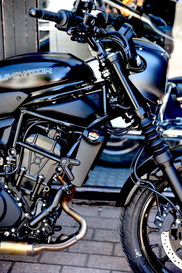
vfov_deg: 28.8
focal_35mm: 70
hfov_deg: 19.5
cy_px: 136
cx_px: 91
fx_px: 530
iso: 100
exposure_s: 1/30
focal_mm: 70
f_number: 2.8
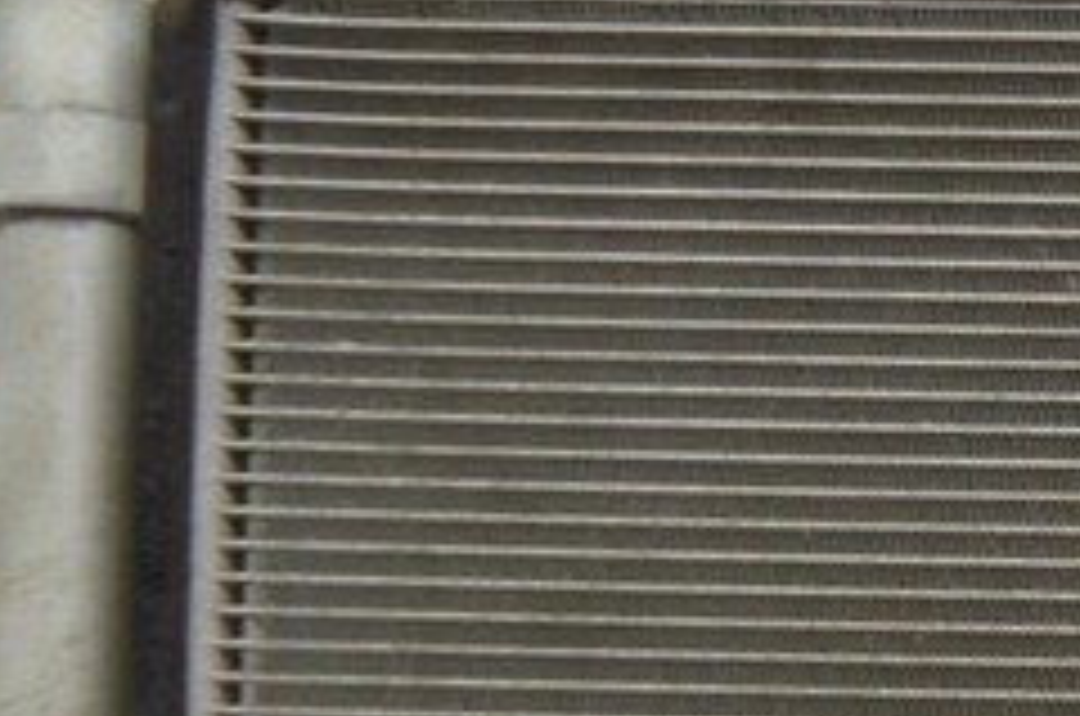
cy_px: 660
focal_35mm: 141
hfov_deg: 13.5
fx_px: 4222
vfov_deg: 9.6
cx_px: 1755
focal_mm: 22
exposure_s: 1/60
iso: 400
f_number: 3.8
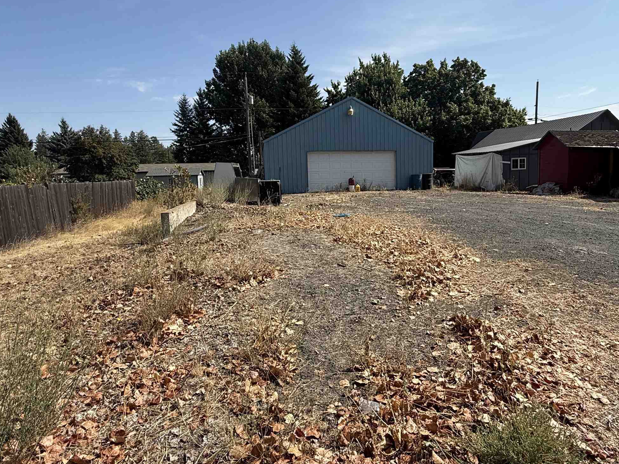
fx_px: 393
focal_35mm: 22
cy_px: 213
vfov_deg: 61.0
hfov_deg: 76.0
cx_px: 350
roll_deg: +0.2
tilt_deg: -5.6
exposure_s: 1/2237
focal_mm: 2.22
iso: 50
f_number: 2.2
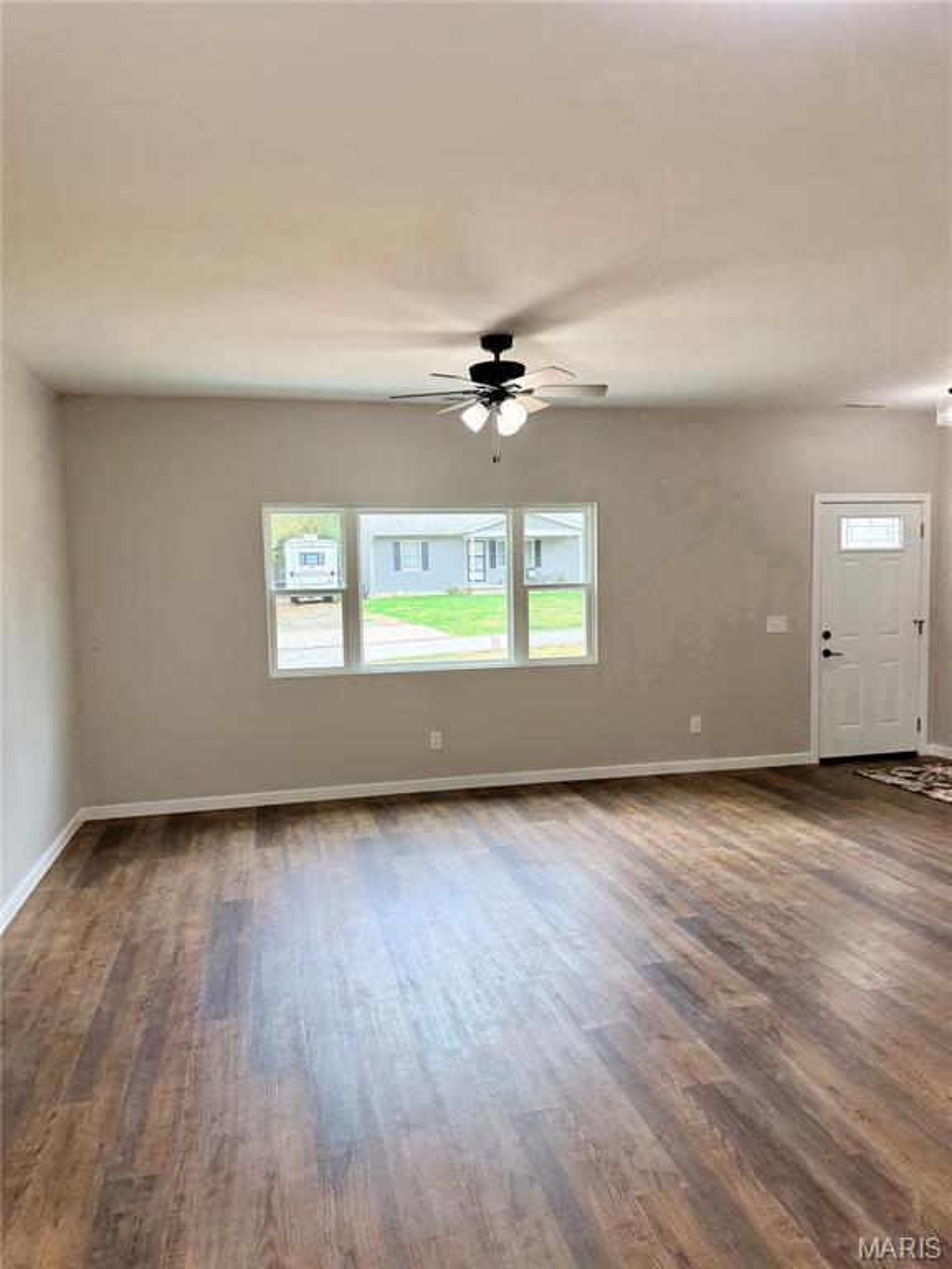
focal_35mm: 24
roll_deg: +0.9
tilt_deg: -3.7
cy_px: 634
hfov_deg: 56.8
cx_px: 476
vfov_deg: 71.6
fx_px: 880
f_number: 1.78
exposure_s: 1/204
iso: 160
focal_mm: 6.76
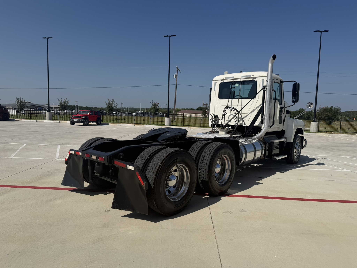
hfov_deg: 71.6
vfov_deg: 56.8
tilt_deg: -4.9
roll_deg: -0.9
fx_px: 248
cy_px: 134
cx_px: 178
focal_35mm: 24
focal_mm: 6.76
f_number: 1.78
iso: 80
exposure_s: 1/9091
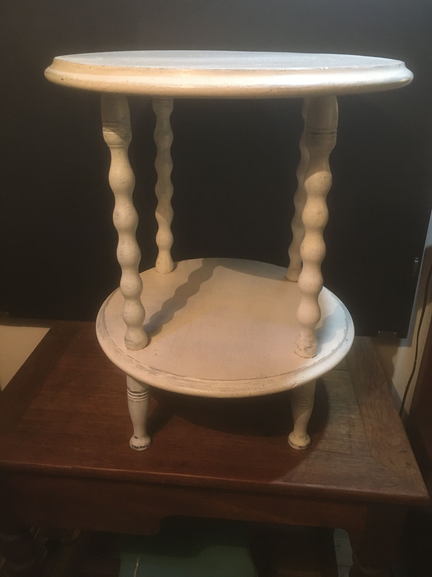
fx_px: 483
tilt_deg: -26.6
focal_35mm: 29
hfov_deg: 48.2
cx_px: 216
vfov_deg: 61.7
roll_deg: -0.7
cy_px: 288
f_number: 2.2
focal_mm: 4.15
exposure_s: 1/20
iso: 200
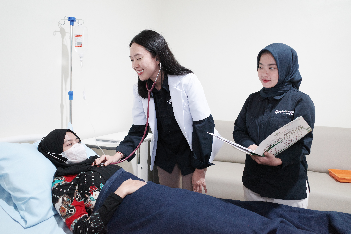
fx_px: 273
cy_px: 117
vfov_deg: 46.4
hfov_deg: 65.5
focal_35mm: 28
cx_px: 176
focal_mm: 18.3
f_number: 2.8
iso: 1250
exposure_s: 1/30
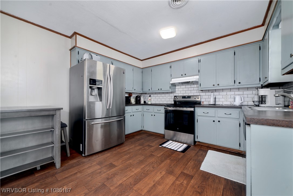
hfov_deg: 104.2
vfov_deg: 81.2
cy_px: 98
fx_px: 114
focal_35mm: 14
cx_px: 146
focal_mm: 14
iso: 400
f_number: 7.1
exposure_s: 1/125
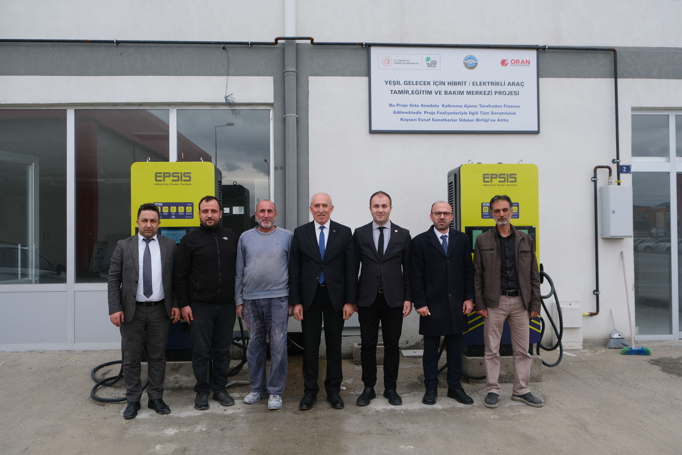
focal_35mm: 31
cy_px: 228
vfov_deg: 42.3
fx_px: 587
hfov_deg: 60.3
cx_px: 341
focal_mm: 20.5
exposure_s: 1/400
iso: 320
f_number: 5.6
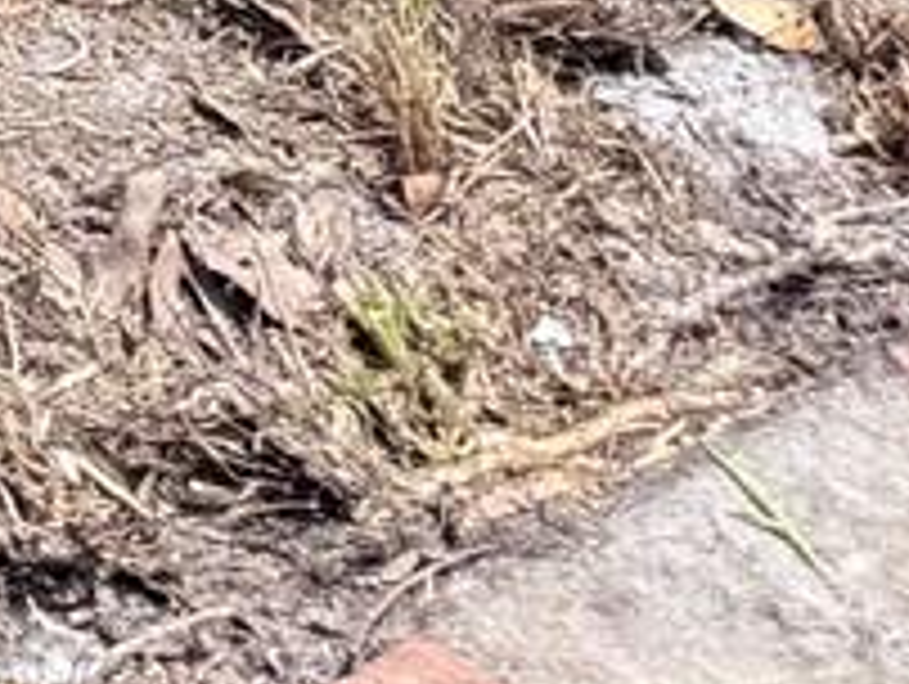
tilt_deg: -18.7
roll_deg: +1.1
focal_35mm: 190
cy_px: -1894
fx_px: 4995
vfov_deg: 6.5
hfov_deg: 8.1
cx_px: -2210
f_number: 1.78
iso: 80
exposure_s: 1/788
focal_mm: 6.76
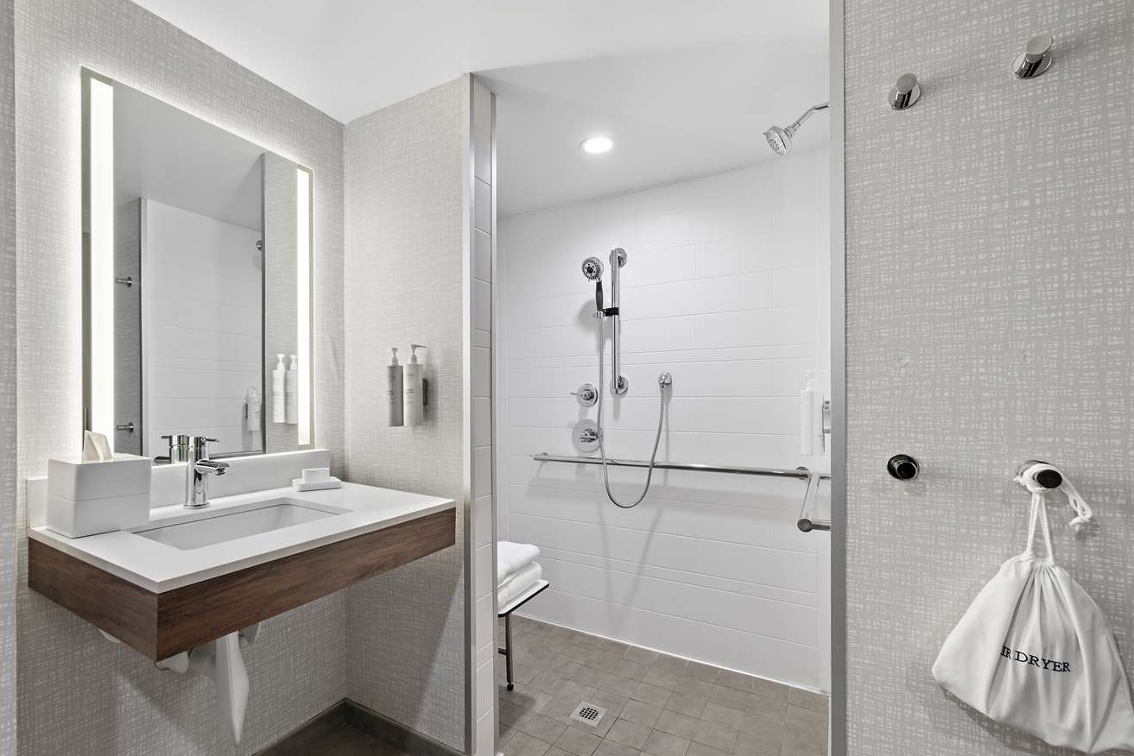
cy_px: 408
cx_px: 516
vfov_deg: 73.7
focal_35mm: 16
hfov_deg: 96.5
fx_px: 504
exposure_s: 1/200
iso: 125
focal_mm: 14
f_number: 7.1
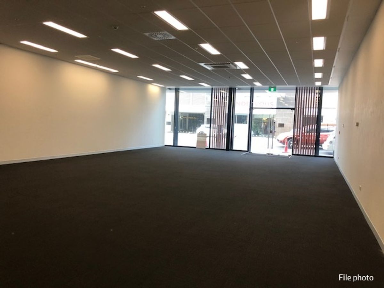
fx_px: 311
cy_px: 144
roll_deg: -1.8
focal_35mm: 28
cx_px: 192
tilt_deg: -2.6
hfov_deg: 63.4
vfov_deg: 49.7
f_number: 1.8
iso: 40
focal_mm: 4
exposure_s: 1/25
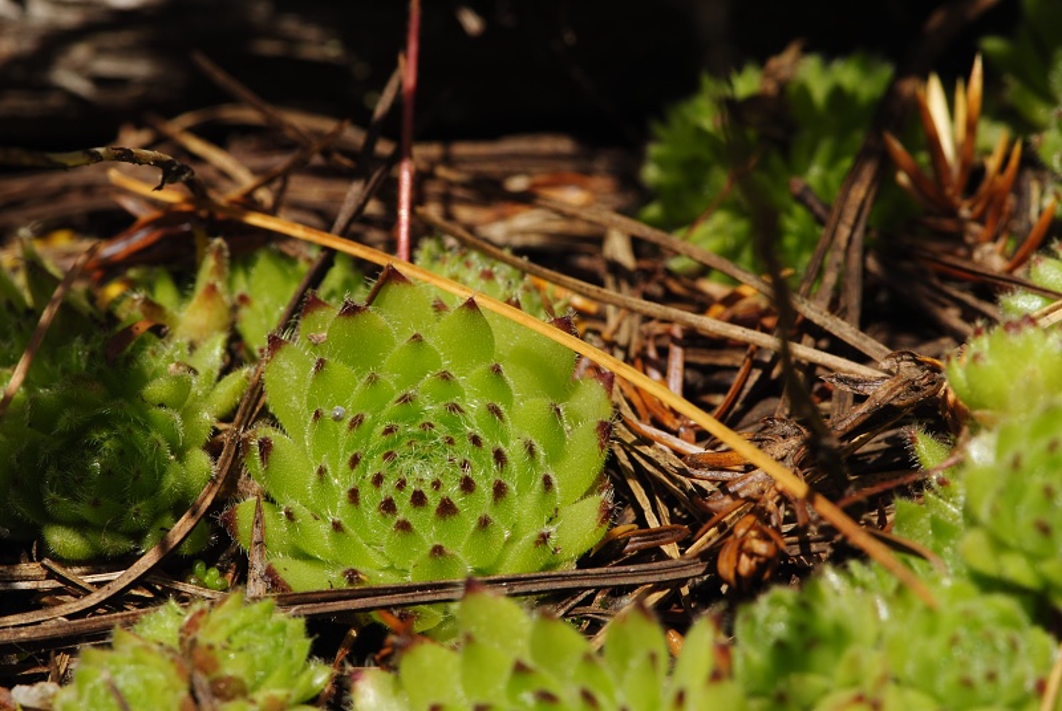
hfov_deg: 16.0
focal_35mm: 128
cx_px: 531
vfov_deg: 10.8
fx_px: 3767
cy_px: 356
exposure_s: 1/125
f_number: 13
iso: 100
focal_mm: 85
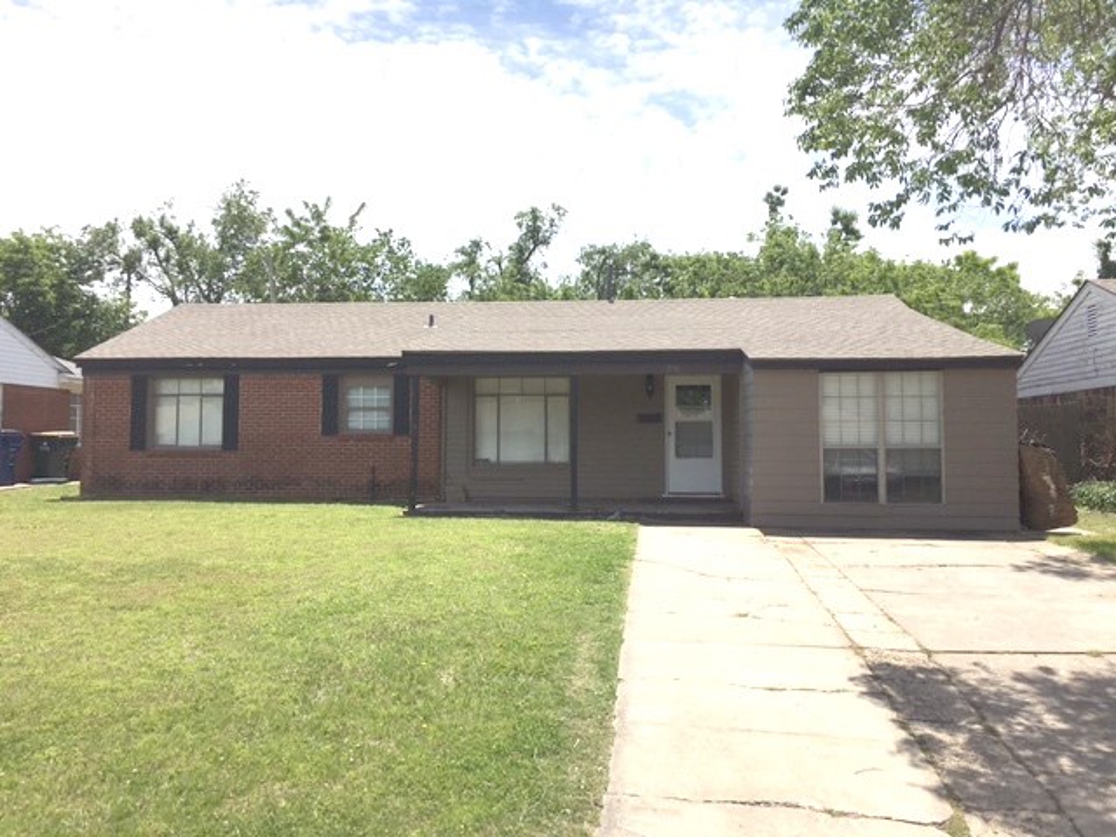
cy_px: 418
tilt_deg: +5.7
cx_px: 558
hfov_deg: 61.7
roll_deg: +1.1
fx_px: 935
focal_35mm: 29
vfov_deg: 48.2
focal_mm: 4.15
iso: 25
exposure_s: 1/3205
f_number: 2.2
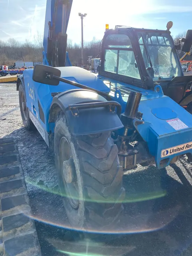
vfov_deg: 67.3
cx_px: 96
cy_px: 128
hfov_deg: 53.1
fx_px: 192
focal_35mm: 26
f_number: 1.8
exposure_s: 1/839
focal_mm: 4.25
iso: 32
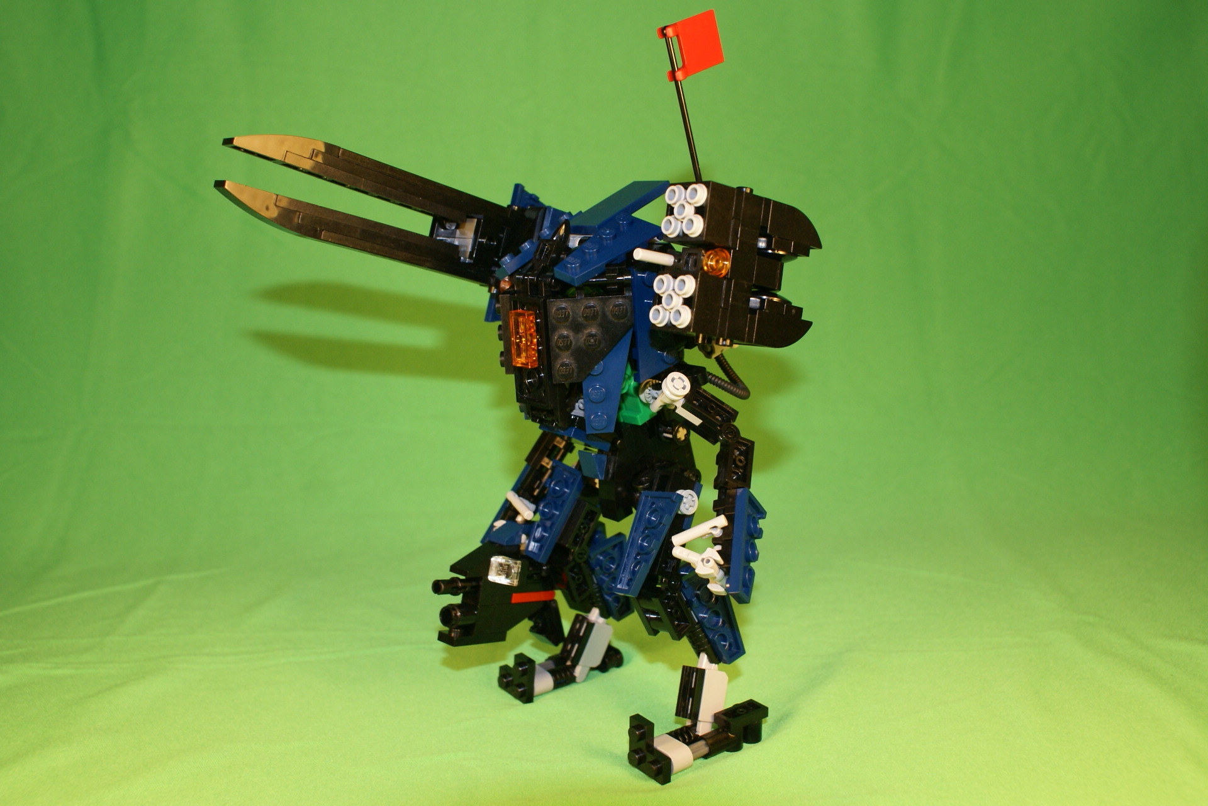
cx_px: 604
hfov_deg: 57.2
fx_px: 1107
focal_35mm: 33
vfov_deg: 40.0
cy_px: 403
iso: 400
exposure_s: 1/60
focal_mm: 22
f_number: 5.6
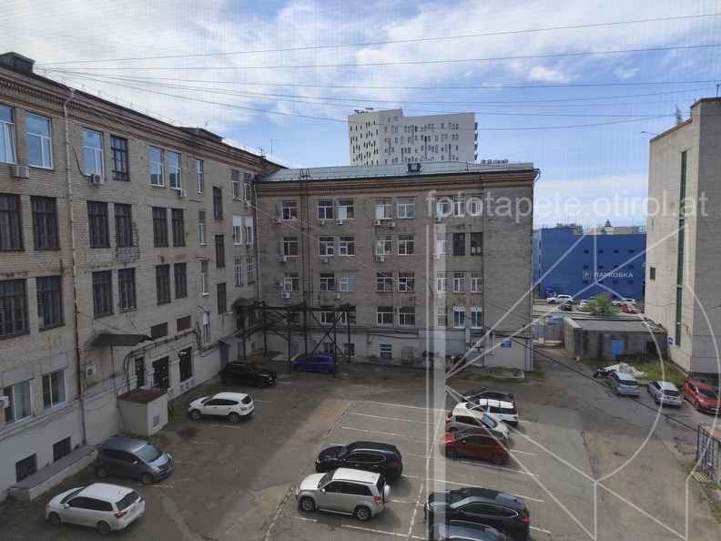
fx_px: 479
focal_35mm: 23
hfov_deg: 73.9
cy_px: 270
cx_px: 360
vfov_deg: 58.9
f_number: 1.65
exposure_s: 1/1139
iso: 50
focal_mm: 6.19
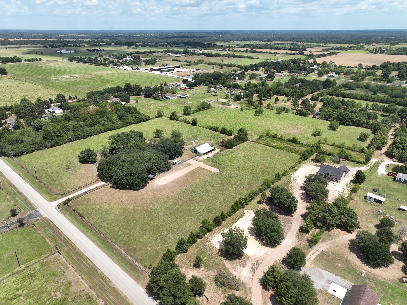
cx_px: 204
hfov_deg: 71.6
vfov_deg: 56.8
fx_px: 282
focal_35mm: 24
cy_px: 152
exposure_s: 1/1600
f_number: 2.8
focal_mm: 12.29
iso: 100
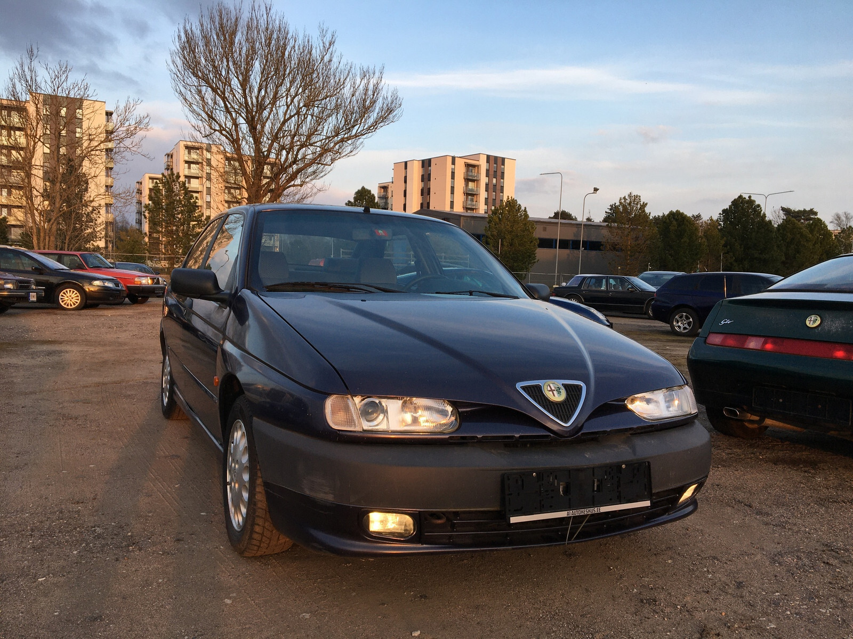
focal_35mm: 29
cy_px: 320
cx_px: 426
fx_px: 715
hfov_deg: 61.7
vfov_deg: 48.2
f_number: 2.2
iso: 25
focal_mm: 4.15
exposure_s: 1/314
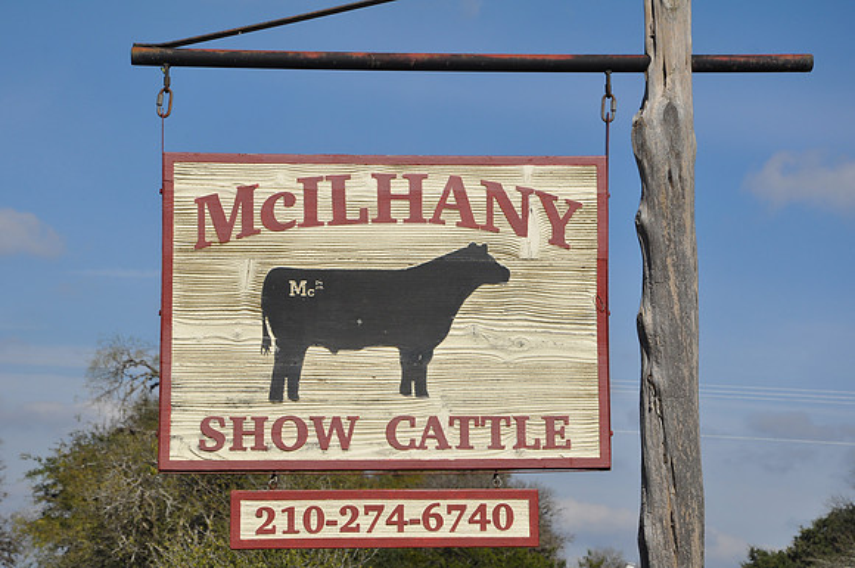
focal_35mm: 93
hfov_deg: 21.9
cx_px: 428
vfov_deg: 14.7
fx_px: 2206
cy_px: 284
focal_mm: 62
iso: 200
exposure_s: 1/400
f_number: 10
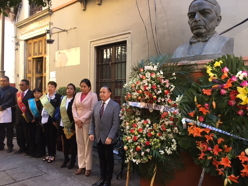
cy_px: 93
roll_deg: -1.2
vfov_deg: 48.2
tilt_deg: +3.2
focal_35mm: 29
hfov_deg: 61.7
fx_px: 208
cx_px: 124
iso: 32
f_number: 2.2
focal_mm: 4.15
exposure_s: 1/40
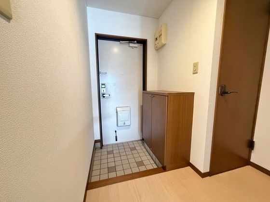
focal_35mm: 14
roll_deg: +0.9
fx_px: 109
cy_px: 101
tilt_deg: -7.0
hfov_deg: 102.1
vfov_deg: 85.7
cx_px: 135
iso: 1000
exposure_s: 1/40
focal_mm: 2.22
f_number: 2.2
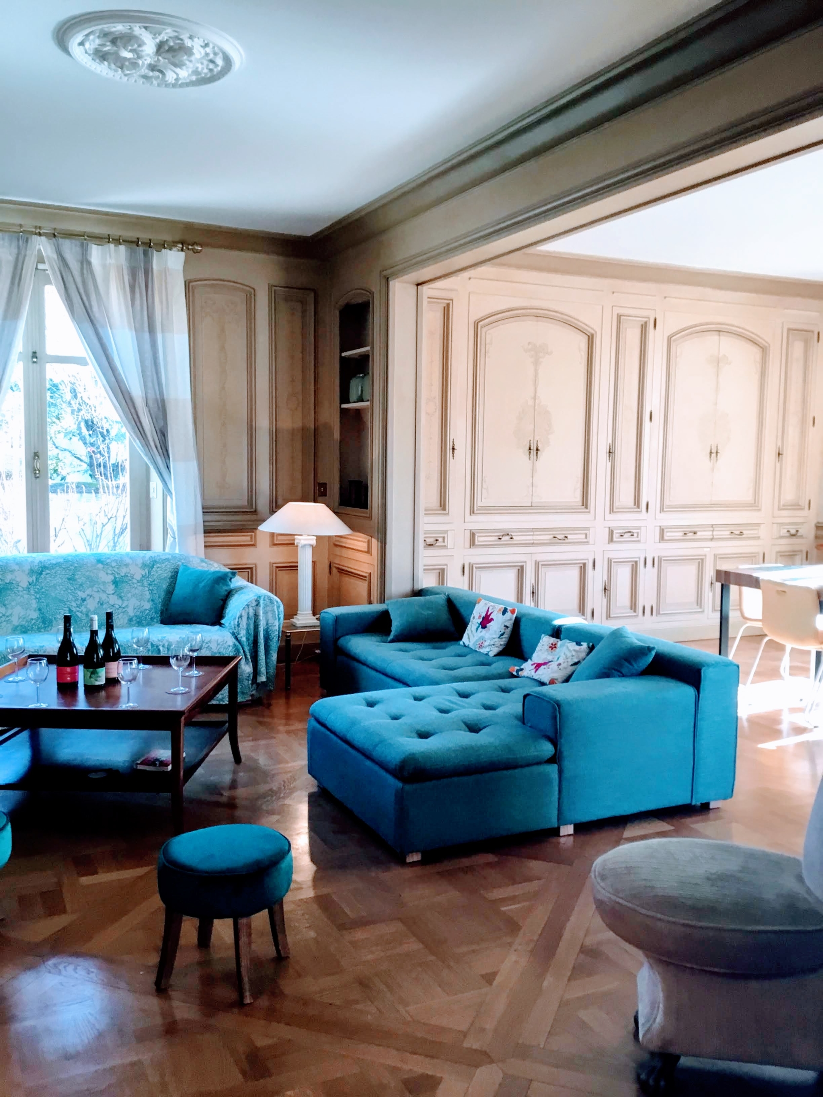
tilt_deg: -4.8
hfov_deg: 45.4
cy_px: 548
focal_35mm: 31
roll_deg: -0.9
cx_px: 412
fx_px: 983
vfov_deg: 58.4
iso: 40
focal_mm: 3.3
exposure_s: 1/33
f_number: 2.4
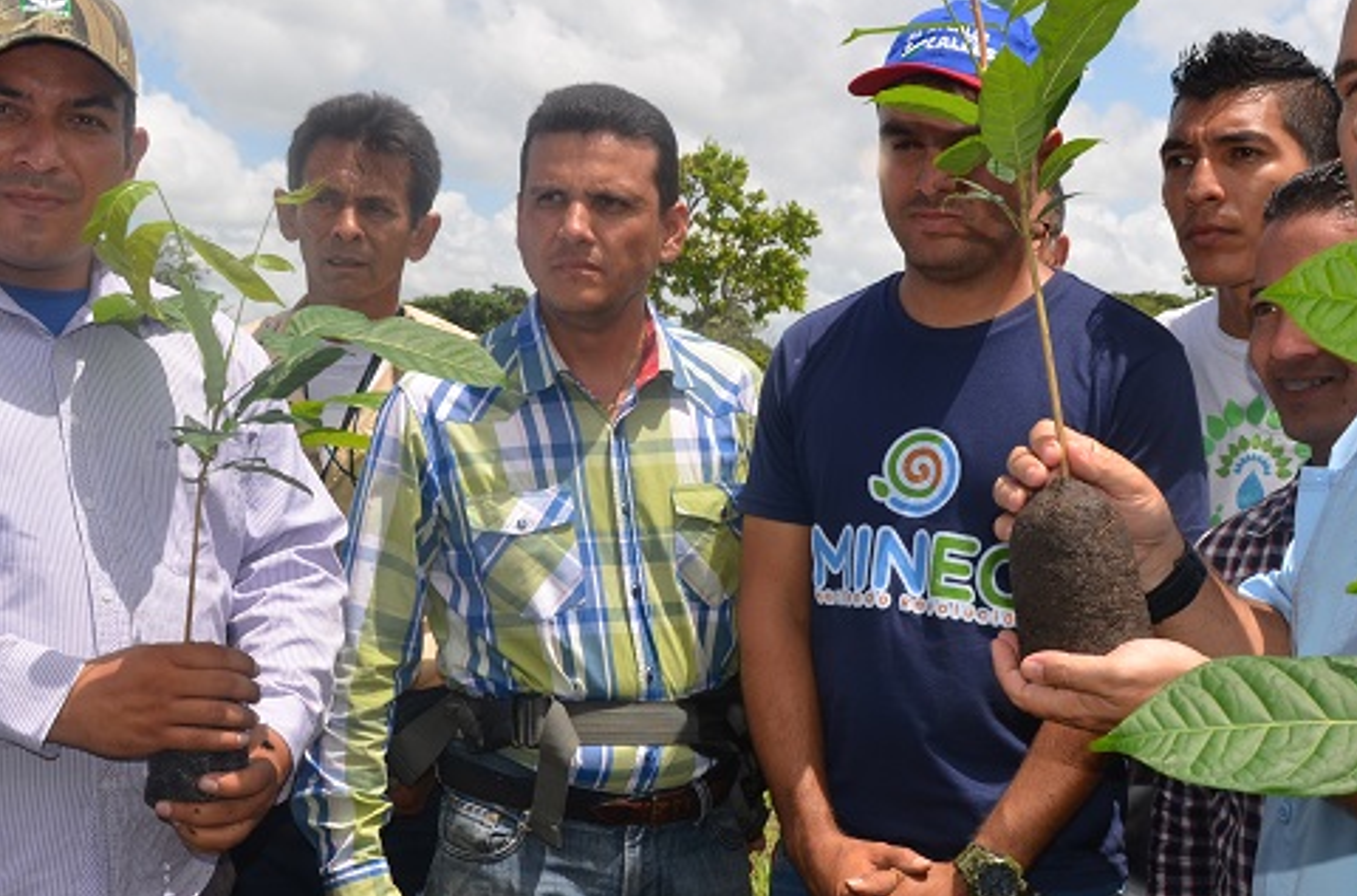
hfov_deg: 43.7
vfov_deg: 29.6
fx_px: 1691
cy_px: 538
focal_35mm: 45
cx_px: 721
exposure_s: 1/250
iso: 100
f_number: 9
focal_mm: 18
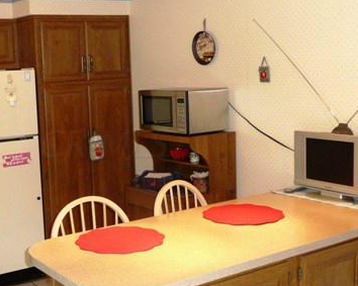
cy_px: 144
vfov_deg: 28.6
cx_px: 104
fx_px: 561
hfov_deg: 34.8
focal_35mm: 53
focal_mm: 5
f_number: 3.4
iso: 400
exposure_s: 1/30
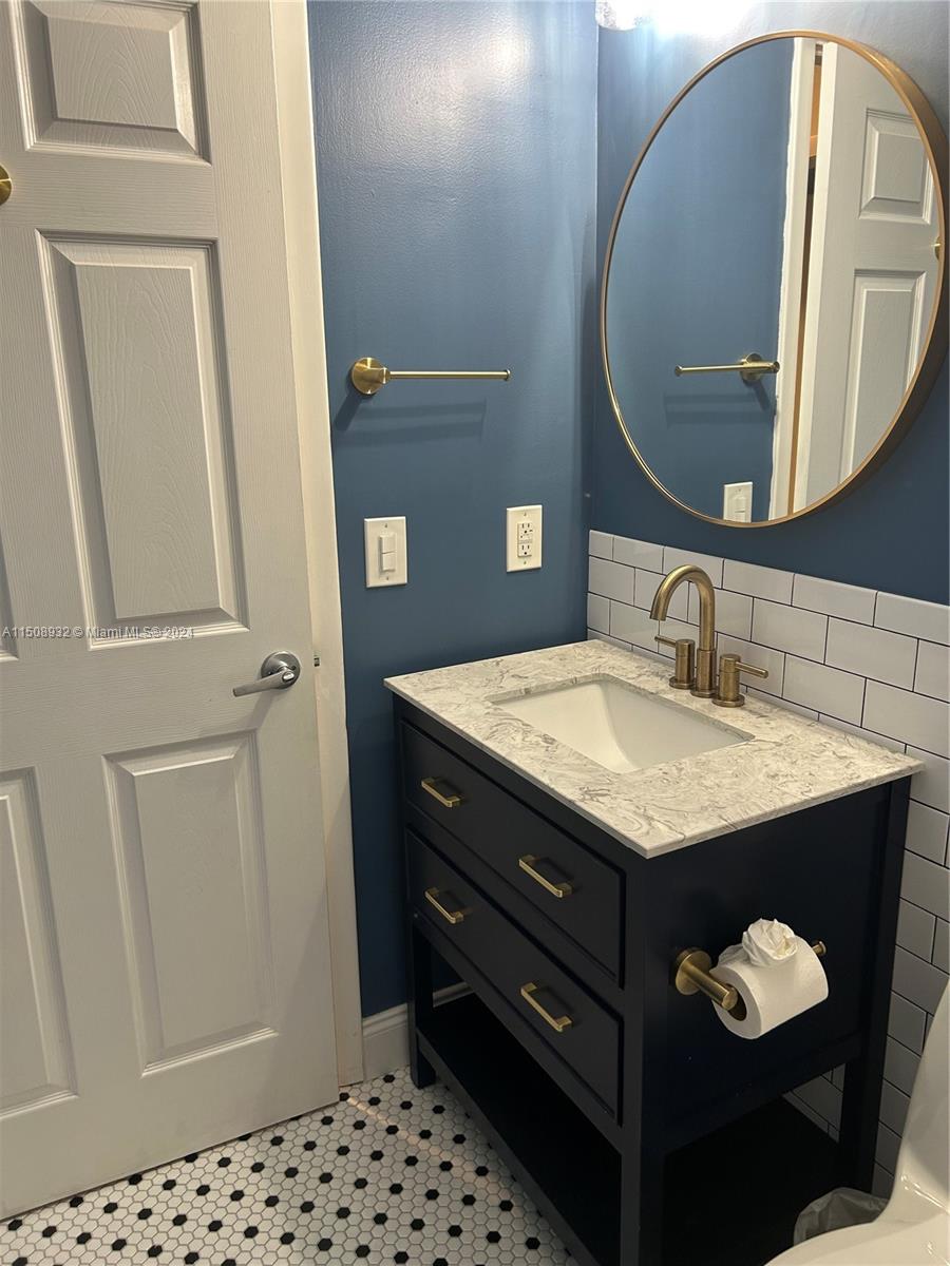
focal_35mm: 26
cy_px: 633
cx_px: 475
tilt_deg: -14.0
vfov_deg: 67.3
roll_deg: +1.0
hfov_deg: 53.1
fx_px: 951
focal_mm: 5.7
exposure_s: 1/60
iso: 100
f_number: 1.5
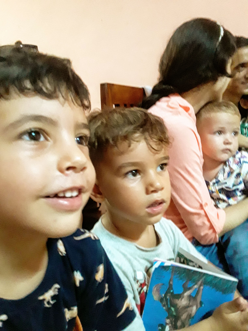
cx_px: 124
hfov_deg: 45.4
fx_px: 296
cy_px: 166
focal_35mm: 31
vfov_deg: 58.4
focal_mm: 3.3
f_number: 2.2
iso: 640
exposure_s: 1/20
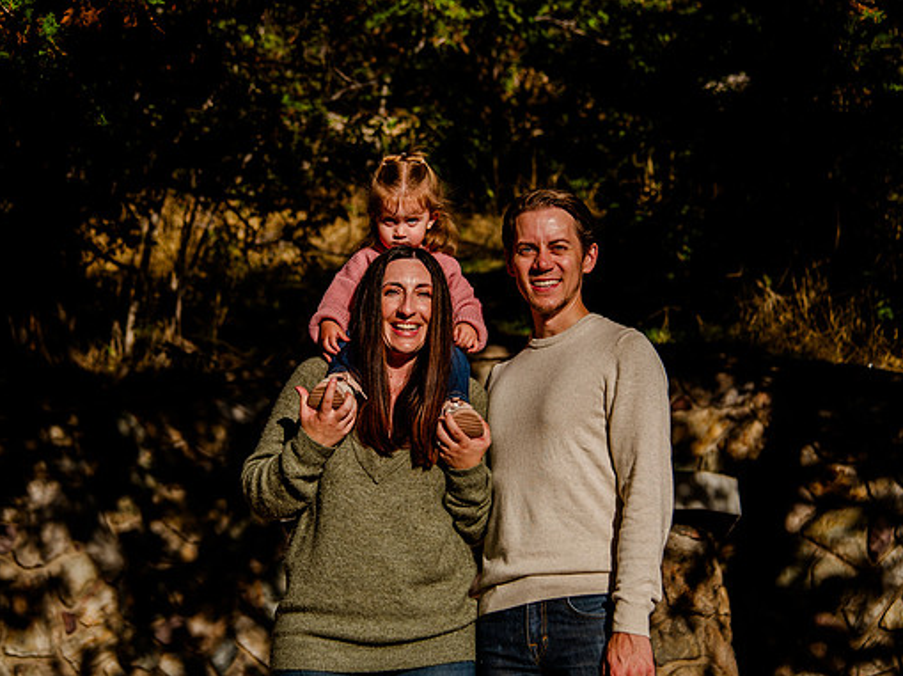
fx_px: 1851
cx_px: 410
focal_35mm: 71
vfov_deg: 20.7
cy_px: 301
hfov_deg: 27.4
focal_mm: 58
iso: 320
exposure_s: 1/2000
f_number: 4
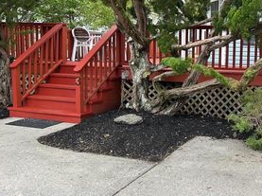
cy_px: 85
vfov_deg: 30.8
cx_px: 229
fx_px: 355
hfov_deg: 38.1
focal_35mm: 47
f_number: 1.5
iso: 50
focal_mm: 5.7
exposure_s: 1/411
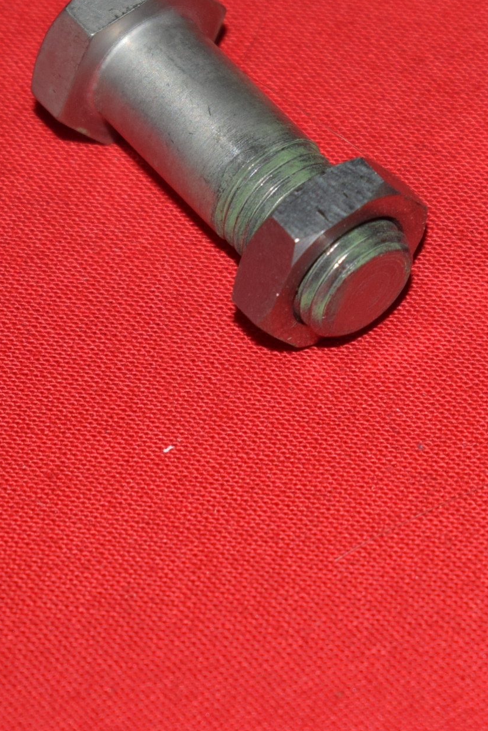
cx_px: 496
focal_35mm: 198
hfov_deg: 6.9
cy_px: 263
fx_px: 4029
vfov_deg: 10.4
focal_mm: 55
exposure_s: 1/200
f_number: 5.6
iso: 400
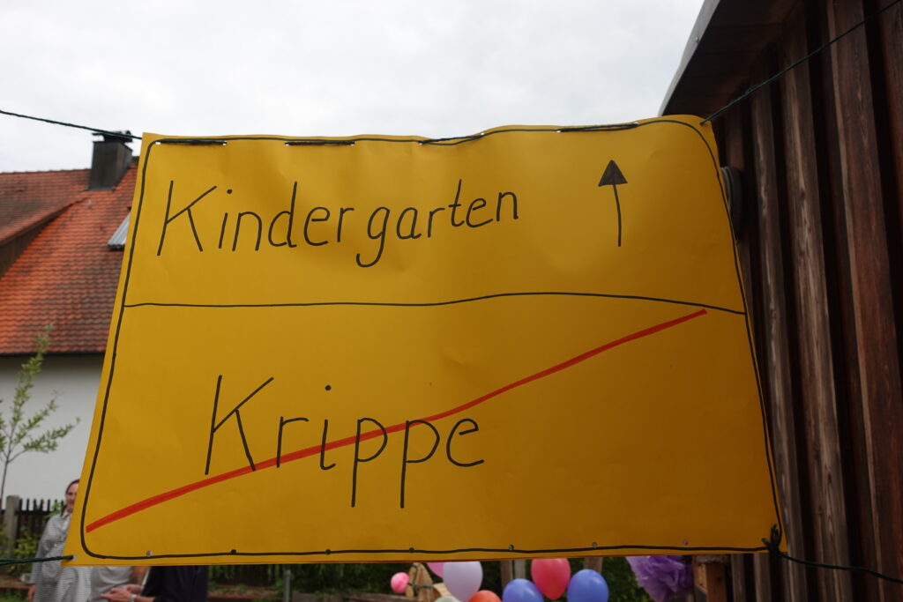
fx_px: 778
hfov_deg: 60.3
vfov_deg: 42.3
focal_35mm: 31
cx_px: 452
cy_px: 301
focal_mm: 11.92
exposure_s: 1/800
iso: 125
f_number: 4
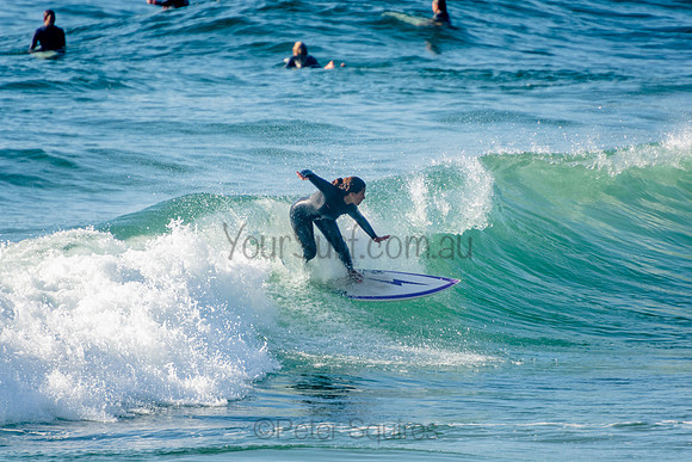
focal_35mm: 600
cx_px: 346
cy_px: 231
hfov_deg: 3.4
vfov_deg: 2.3
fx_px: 11535
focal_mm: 400
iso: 280
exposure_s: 1/1250
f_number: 5.6
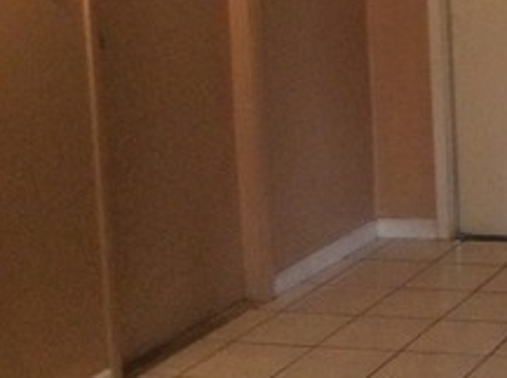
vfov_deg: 15.3
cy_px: 21
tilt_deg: -8.1
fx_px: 1388
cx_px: 718
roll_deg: +3.1
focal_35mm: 95
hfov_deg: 18.7
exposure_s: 1/24
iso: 250
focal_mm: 3.3
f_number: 2.4
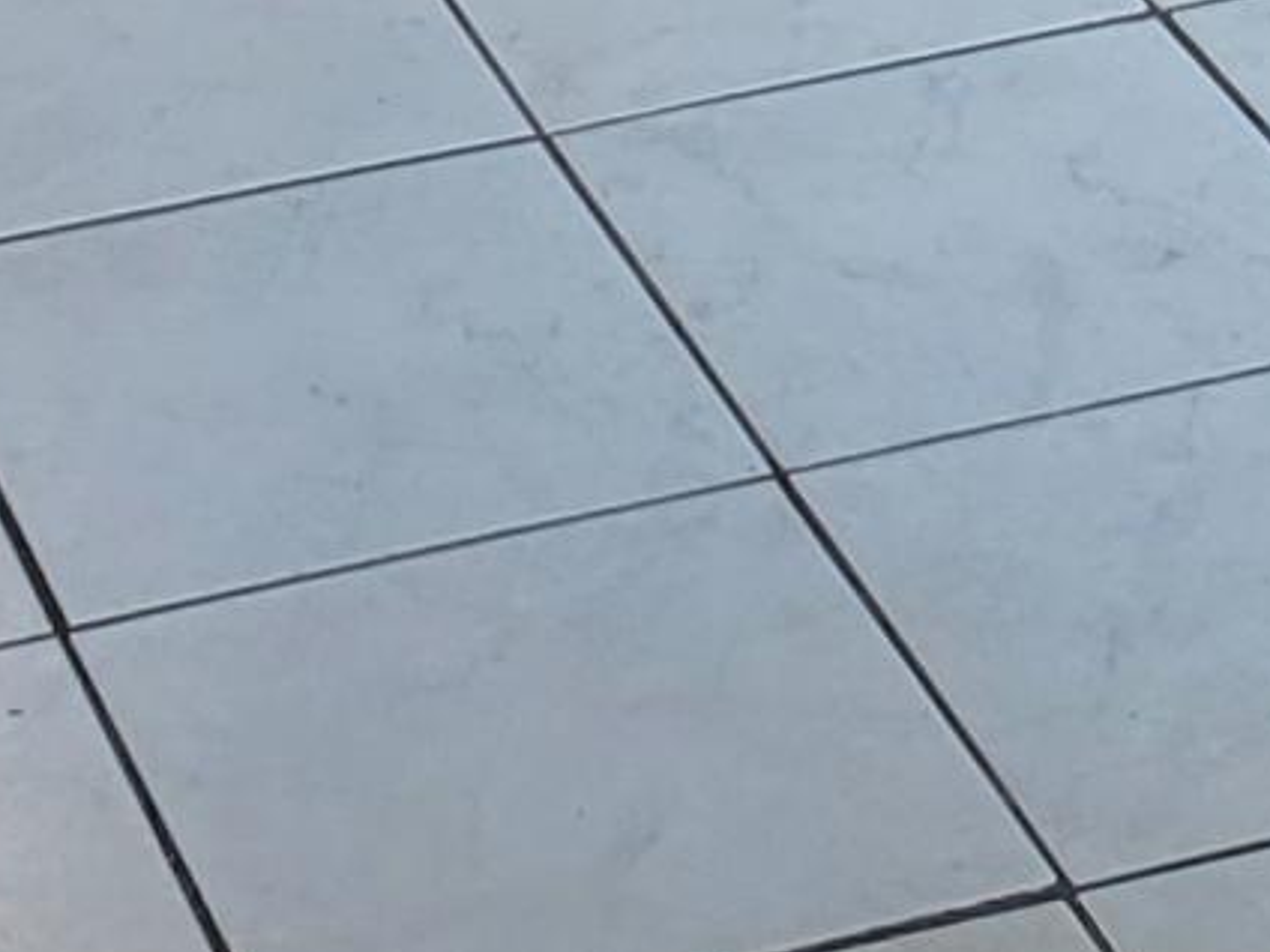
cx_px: 1012
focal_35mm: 184
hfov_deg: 10.7
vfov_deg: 6.9
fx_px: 6751
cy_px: -2293
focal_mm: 4.3
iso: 200
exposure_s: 1/39
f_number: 2.4
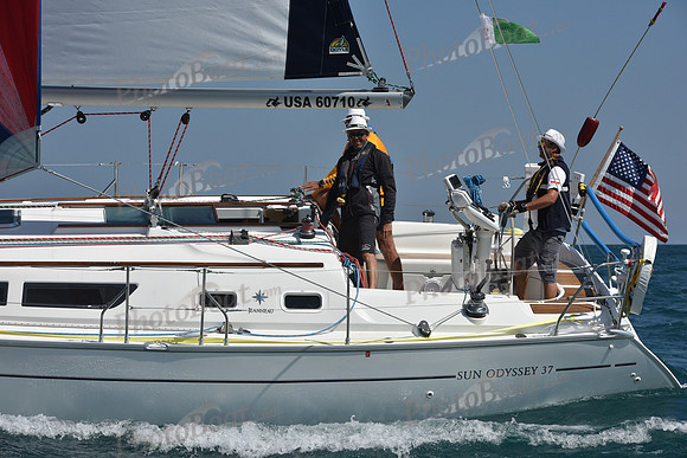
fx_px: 2329
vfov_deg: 11.2
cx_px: 344
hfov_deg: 16.8
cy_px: 229
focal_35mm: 122
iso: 250
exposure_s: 1/1600
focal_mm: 122
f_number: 10
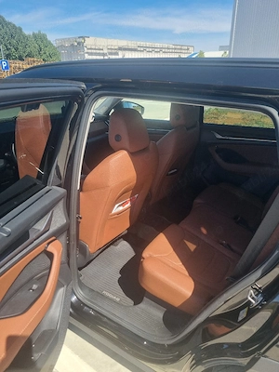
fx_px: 279
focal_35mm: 26
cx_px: 140
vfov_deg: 67.3
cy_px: 186
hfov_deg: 53.1
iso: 50
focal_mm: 5.4
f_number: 1.8
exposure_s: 1/1429
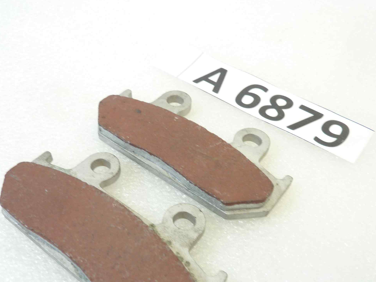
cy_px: 180
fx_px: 359
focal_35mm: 33
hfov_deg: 55.2
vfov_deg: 42.6
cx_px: 166
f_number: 3.3
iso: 80
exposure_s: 1/20
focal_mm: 4.1
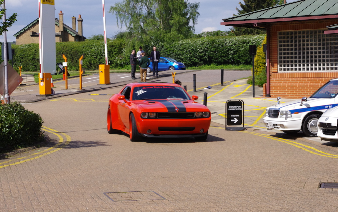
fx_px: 709
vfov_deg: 17.0
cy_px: 107
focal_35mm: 77
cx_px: 169
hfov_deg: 26.8
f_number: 20
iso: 800
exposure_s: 1/400
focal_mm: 50
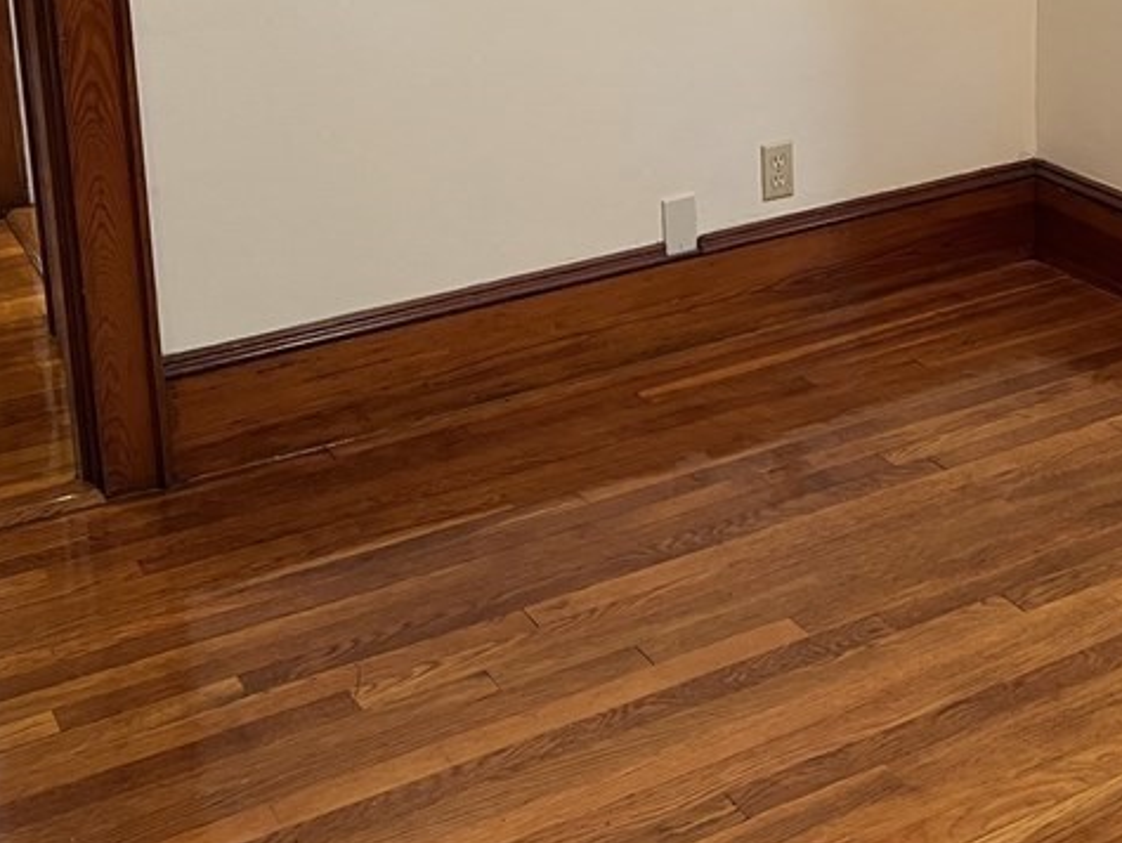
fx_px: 1816
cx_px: 770
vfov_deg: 24.8
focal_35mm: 56
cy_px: -26
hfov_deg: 33.9
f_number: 1.5
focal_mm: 5.7
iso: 250
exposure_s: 1/60
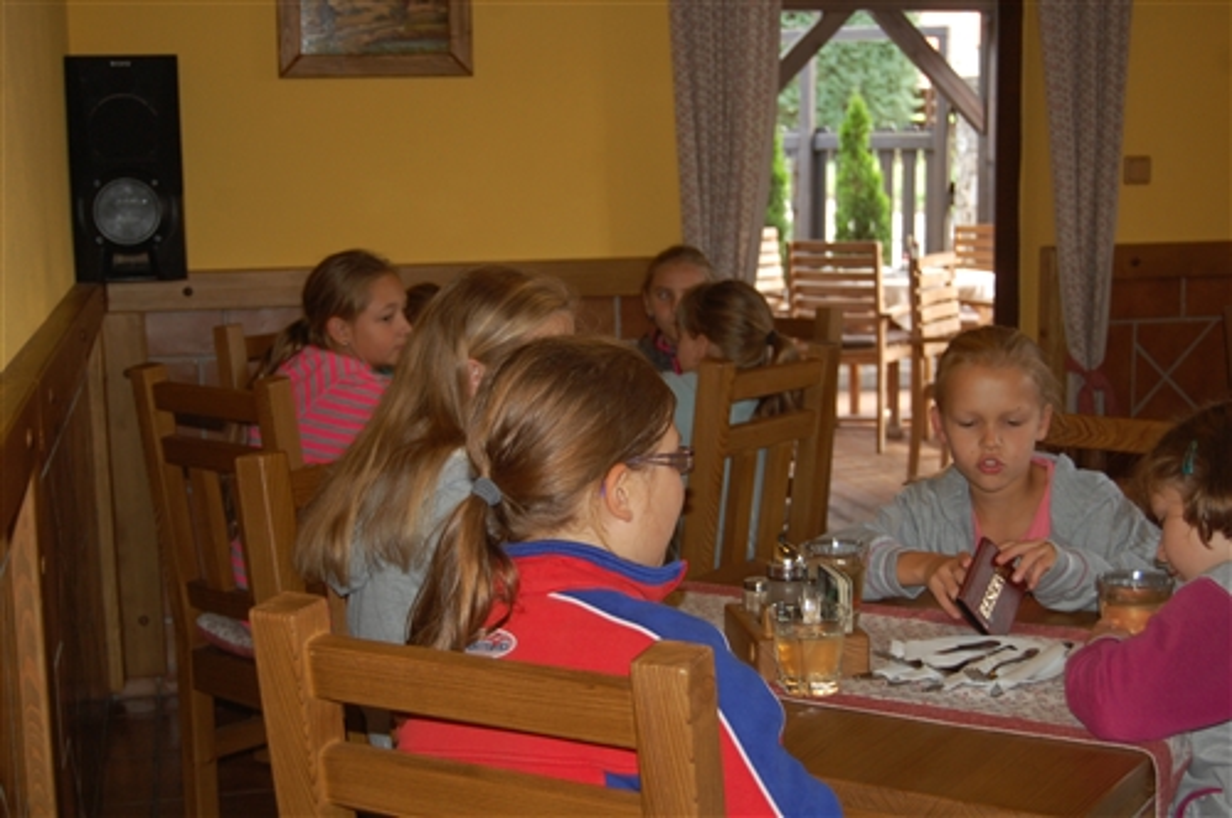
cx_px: 616
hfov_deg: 35.1
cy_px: 409
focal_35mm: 57
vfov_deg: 23.7
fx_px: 1948
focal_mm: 38
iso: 400
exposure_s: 1/60
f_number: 4.8
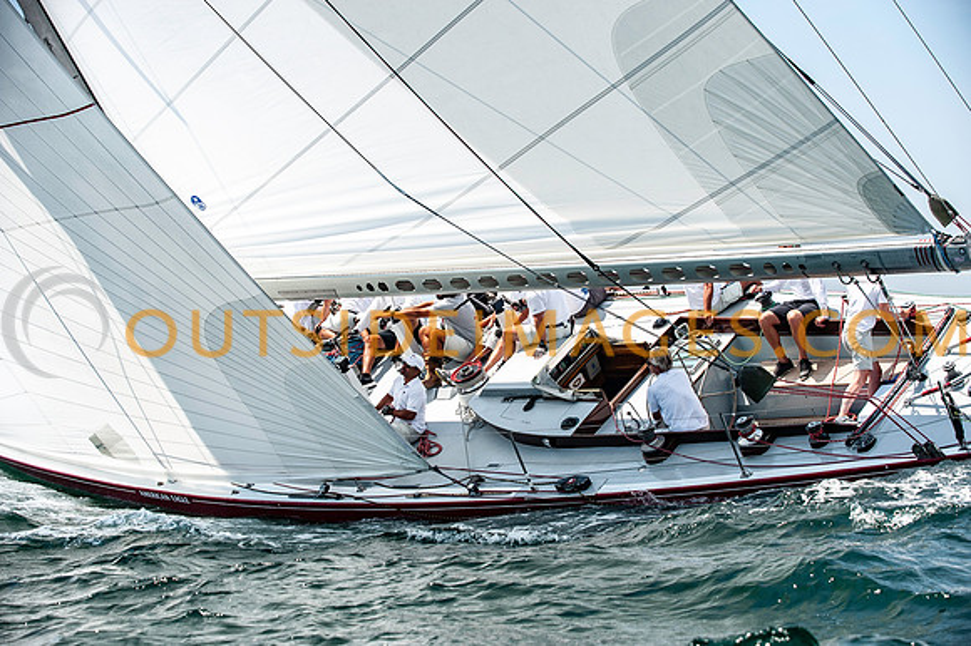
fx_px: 2318
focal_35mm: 86
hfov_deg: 23.7
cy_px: 323
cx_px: 486
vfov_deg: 15.9
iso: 320
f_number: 5
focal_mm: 86
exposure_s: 1/2500
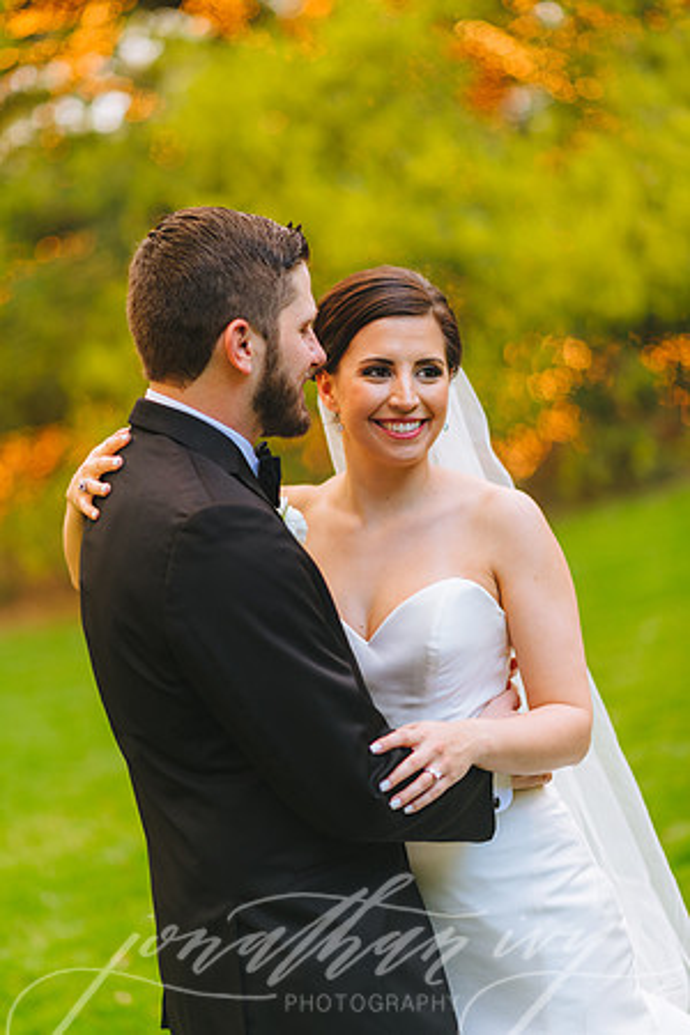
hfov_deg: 16.1
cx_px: 345
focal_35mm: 85
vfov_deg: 23.9
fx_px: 2444
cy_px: 518
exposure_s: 1/250
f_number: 1.8
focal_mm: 85
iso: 500
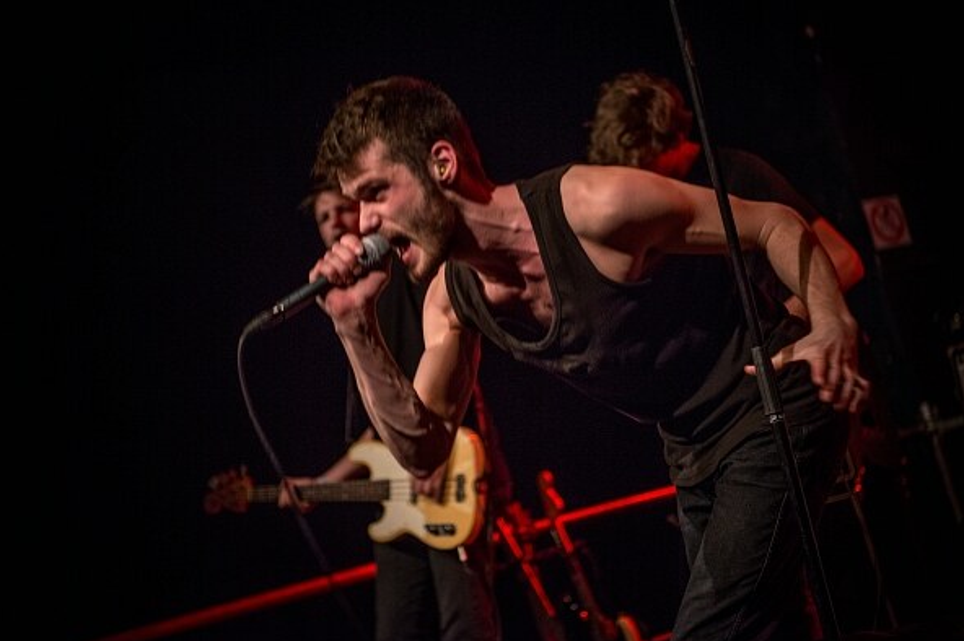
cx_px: 477
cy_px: 322
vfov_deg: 19.2
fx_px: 1900
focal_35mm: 71
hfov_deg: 28.5
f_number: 2.8
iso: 1600
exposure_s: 1/100
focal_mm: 70
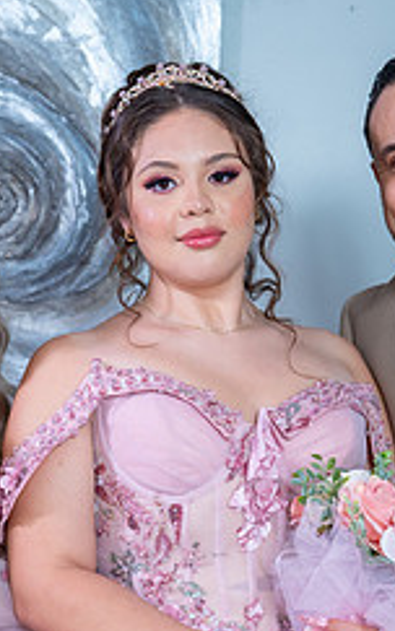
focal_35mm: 86
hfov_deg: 15.1
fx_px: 1480
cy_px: 413
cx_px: 101
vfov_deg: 24.0
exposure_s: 1/60
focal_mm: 33.5
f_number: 4
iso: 1250
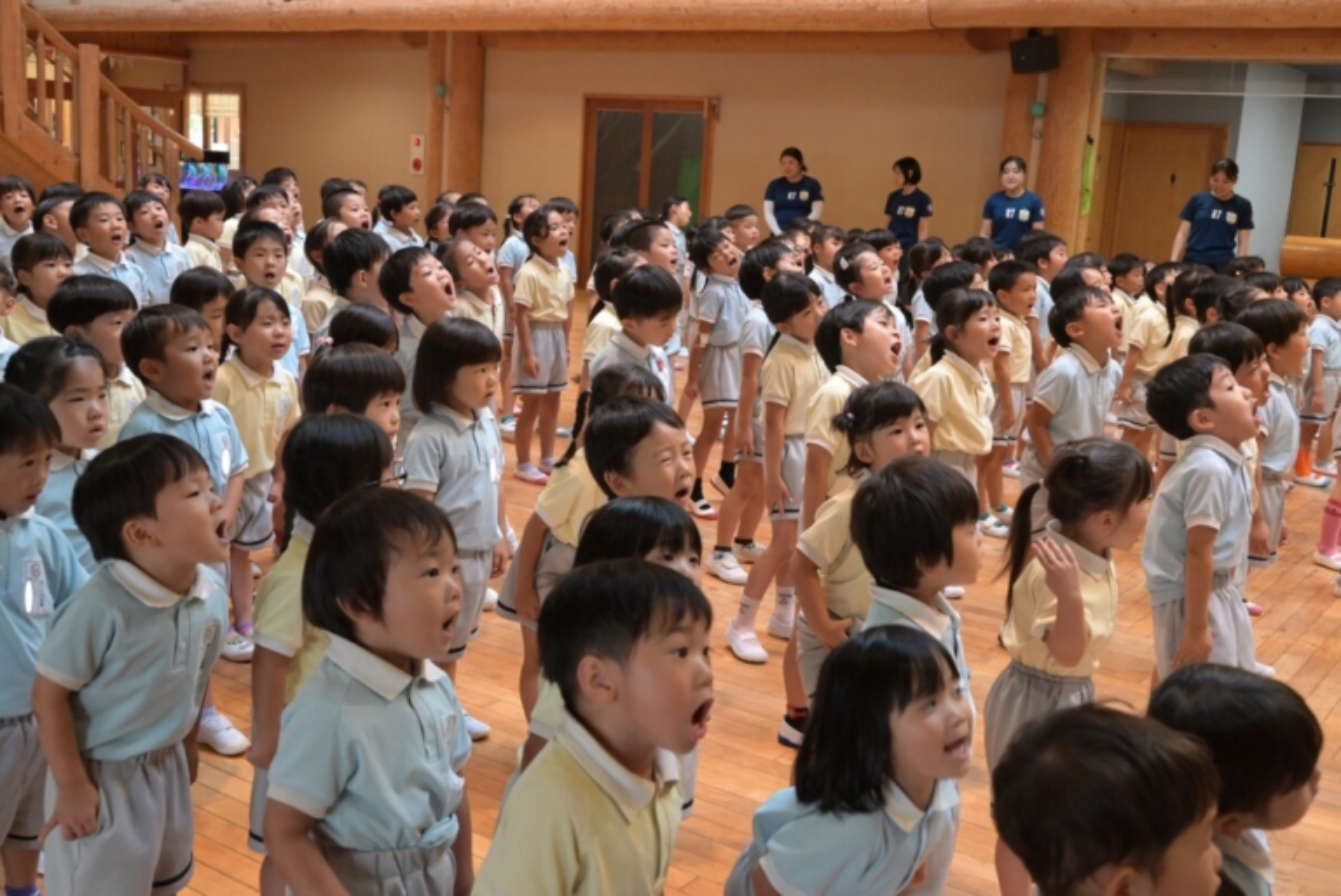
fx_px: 1454
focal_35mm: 39
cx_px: 670
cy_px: 448
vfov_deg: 34.3
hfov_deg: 49.5
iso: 5000
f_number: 7.1
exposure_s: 1/60
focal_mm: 39
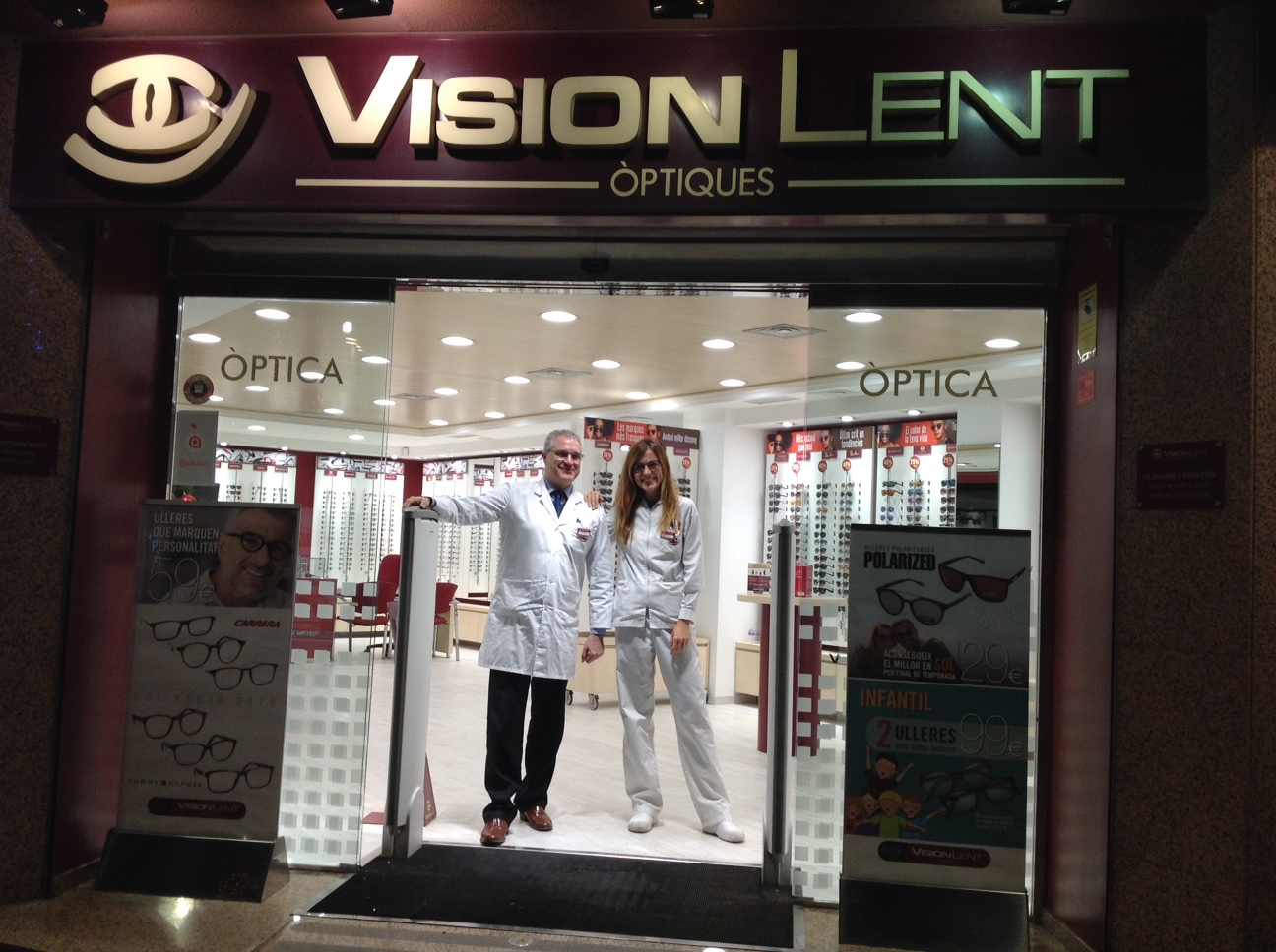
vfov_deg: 40.6
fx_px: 1288
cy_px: 476
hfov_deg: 52.7
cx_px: 638
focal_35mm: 35
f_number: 2.4
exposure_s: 1/100
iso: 64
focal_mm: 4.28
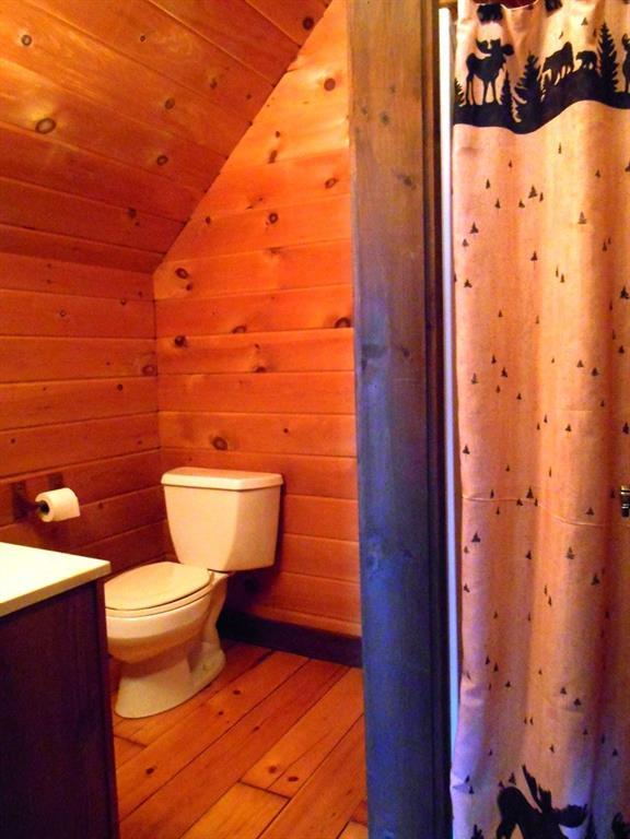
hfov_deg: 53.1
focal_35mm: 26
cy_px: 420
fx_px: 631
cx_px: 315
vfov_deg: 67.3
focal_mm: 4.7
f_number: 3.4
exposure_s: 1/13
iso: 800
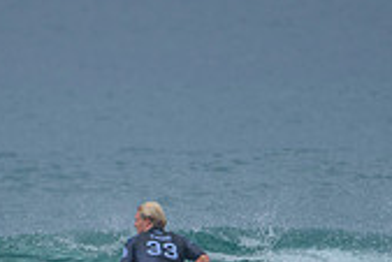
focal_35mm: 1712
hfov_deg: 1.2
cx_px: 139
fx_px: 18657
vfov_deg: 0.8
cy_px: 330
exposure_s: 1/2000
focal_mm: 500
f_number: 5.6
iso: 250
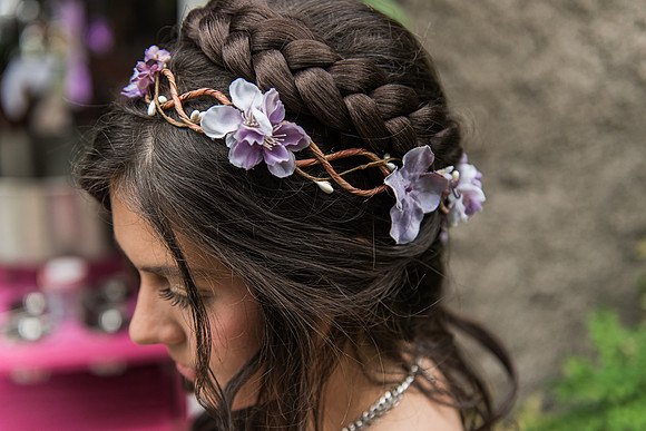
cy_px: 217
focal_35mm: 42
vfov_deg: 31.6
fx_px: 761
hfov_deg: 46.0
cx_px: 324
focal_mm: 40
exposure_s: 1/800
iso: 500
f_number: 2.8
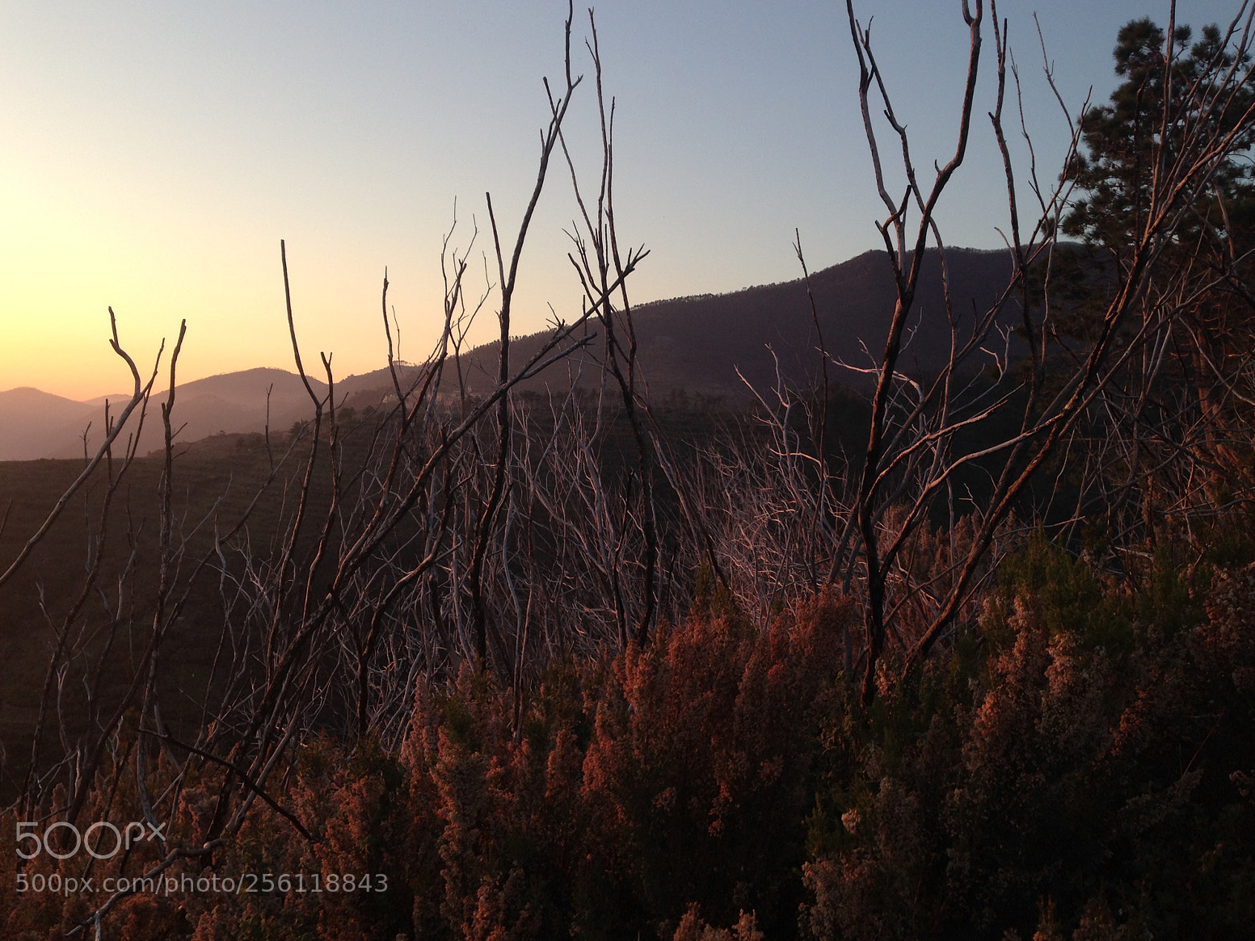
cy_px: 462
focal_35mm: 34
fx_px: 1233
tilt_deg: -0.2
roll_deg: -3.9
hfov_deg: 53.9
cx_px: 612
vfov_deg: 41.8
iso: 50
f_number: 2.4
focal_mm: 4.12
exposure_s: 1/208
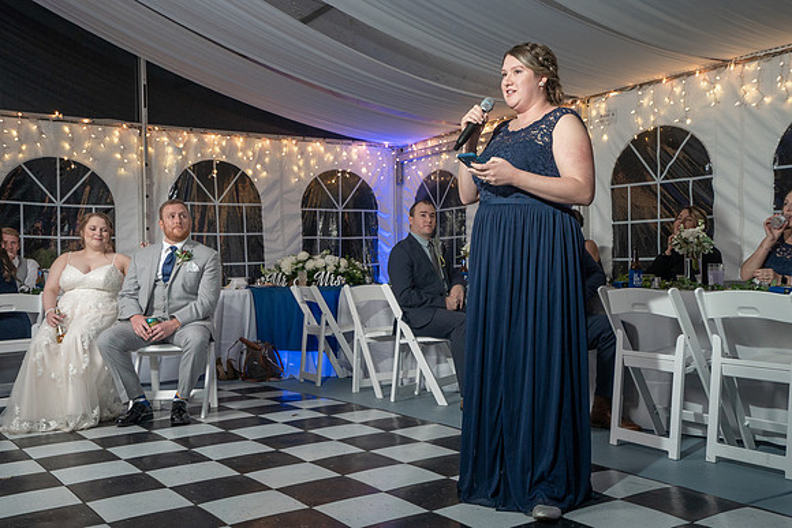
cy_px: 275
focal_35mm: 38
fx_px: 840
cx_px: 423
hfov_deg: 50.5
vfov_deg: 34.9
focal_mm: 35
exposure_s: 1/250
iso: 2000
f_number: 5.6
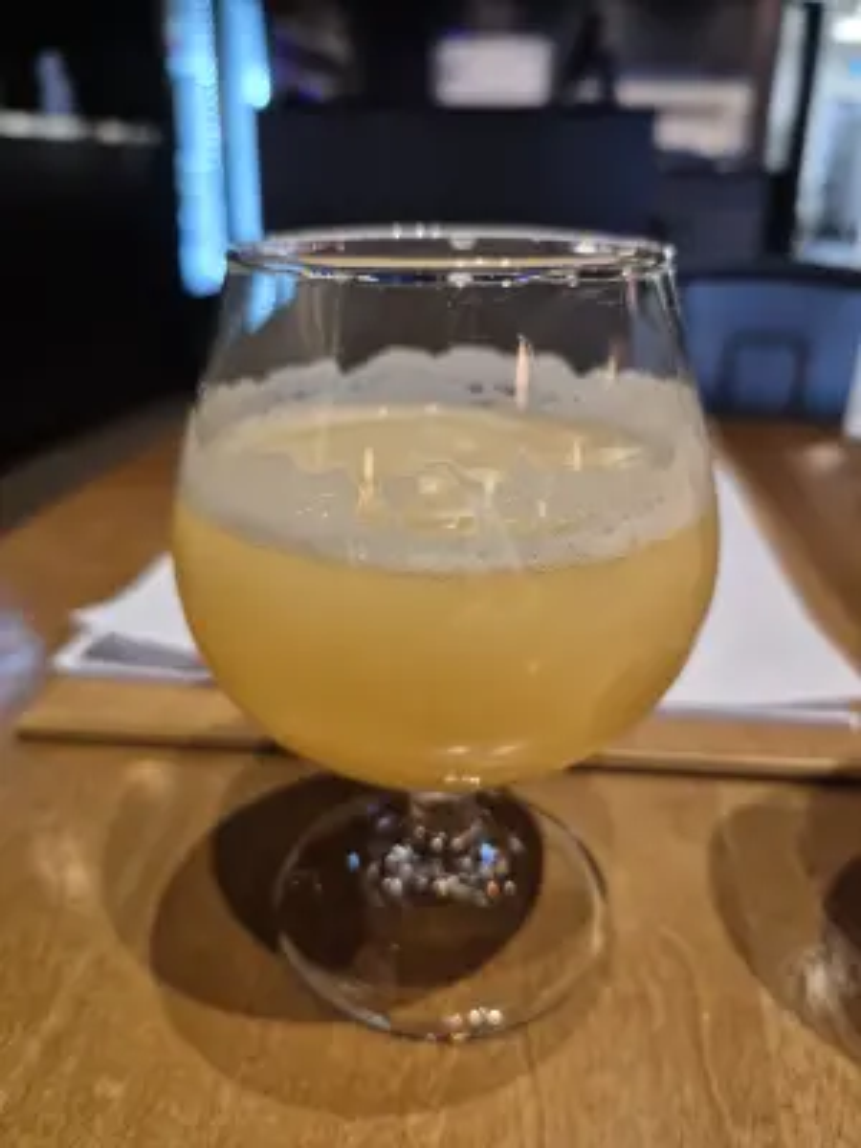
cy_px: 574
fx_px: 763
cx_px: 430
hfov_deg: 58.9
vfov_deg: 73.9
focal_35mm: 23
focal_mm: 5.4
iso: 640
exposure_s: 1/120
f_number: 1.8
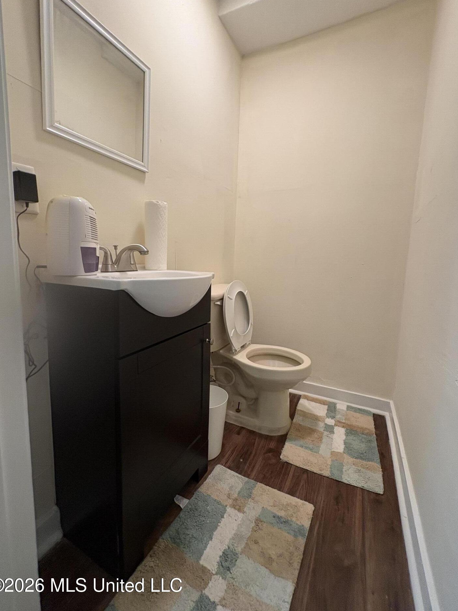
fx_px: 265
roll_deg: -2.5
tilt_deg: -7.1
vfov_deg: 98.1
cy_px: 288
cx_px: 234
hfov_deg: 81.7
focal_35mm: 15
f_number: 2.2
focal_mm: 2.22
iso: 320
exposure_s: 1/60
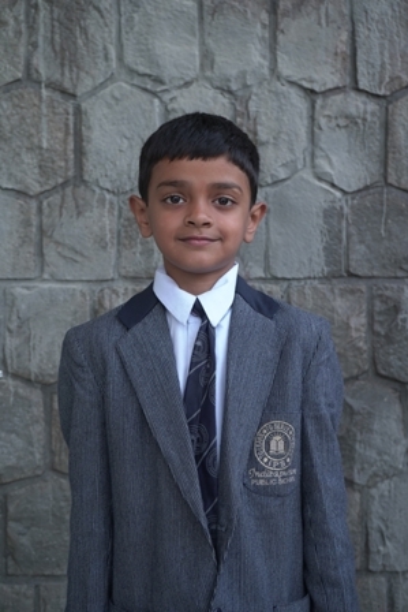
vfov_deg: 31.9
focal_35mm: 63
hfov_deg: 21.6
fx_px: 1070
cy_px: 306
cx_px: 204
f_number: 7.1
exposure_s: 1/125
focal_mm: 63
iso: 400
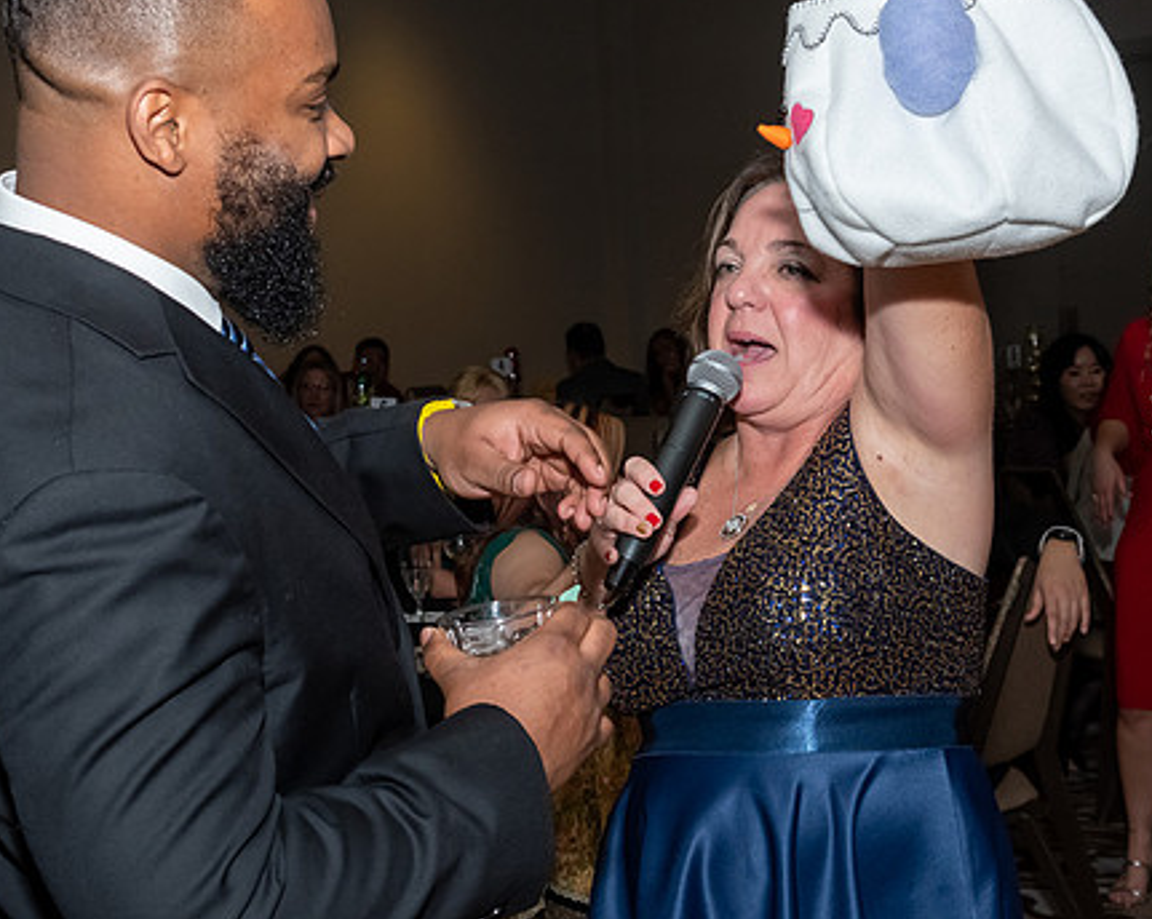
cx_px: 447
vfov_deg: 20.1
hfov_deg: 25.0
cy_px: 476
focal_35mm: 76
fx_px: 2589
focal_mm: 28
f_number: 6.3
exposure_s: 1/250
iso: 500
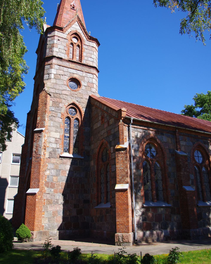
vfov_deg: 56.9
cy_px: 112
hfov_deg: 47.1
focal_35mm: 31
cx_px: 107
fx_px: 242
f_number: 3.5
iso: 100
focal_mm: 18
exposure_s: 1/500
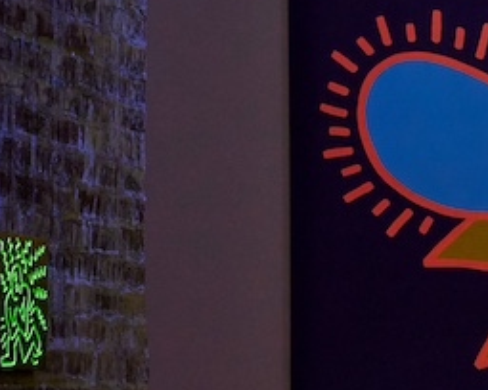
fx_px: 3370
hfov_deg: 7.8
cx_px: 1089
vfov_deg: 6.6
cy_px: 402
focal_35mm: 233
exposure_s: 1/3
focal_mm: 48.7
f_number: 5.6
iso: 400
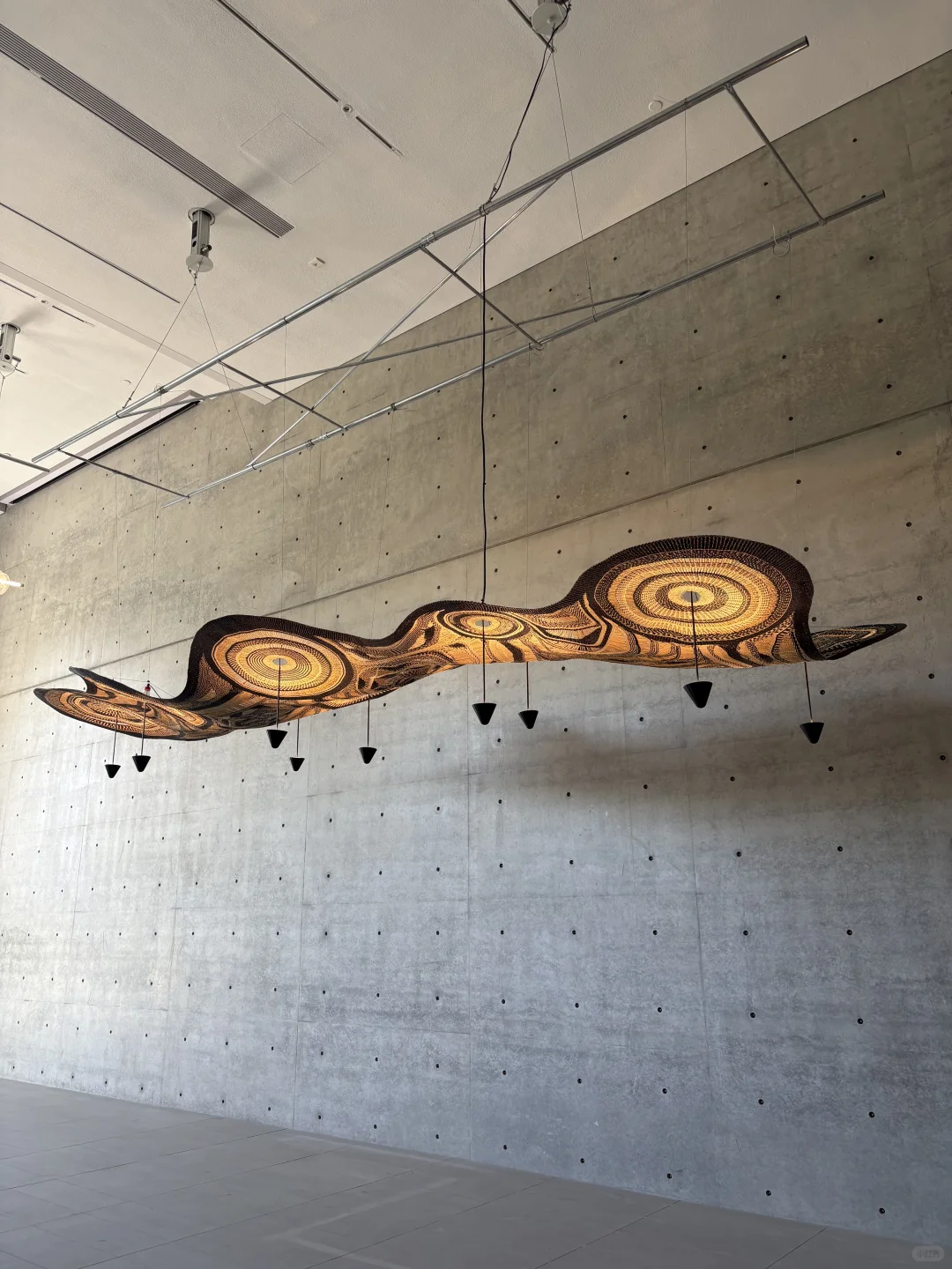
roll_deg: +0.6
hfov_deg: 53.1
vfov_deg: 67.3
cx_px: 476
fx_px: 953
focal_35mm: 26
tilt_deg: +16.8
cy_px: 634
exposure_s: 1/50
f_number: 1.6
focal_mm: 5.96
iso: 64
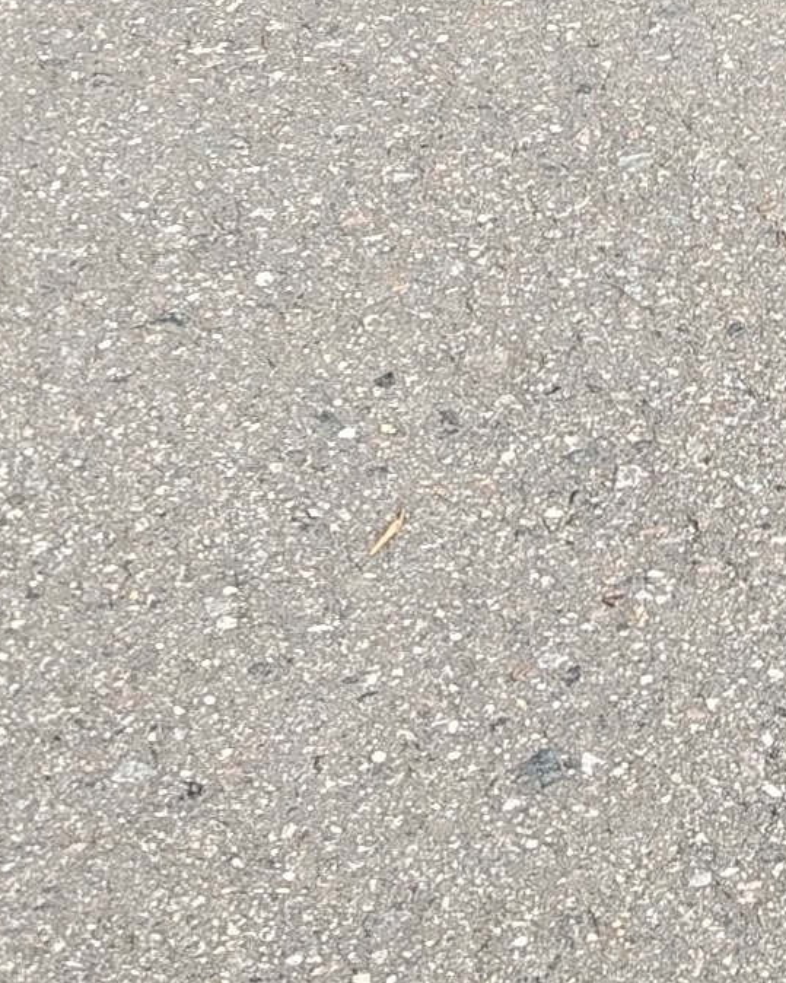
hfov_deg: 10.5
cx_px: 1384
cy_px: -719
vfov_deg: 12.7
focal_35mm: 139
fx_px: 4043
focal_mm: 5.25
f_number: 1.75
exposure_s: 1/169
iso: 100
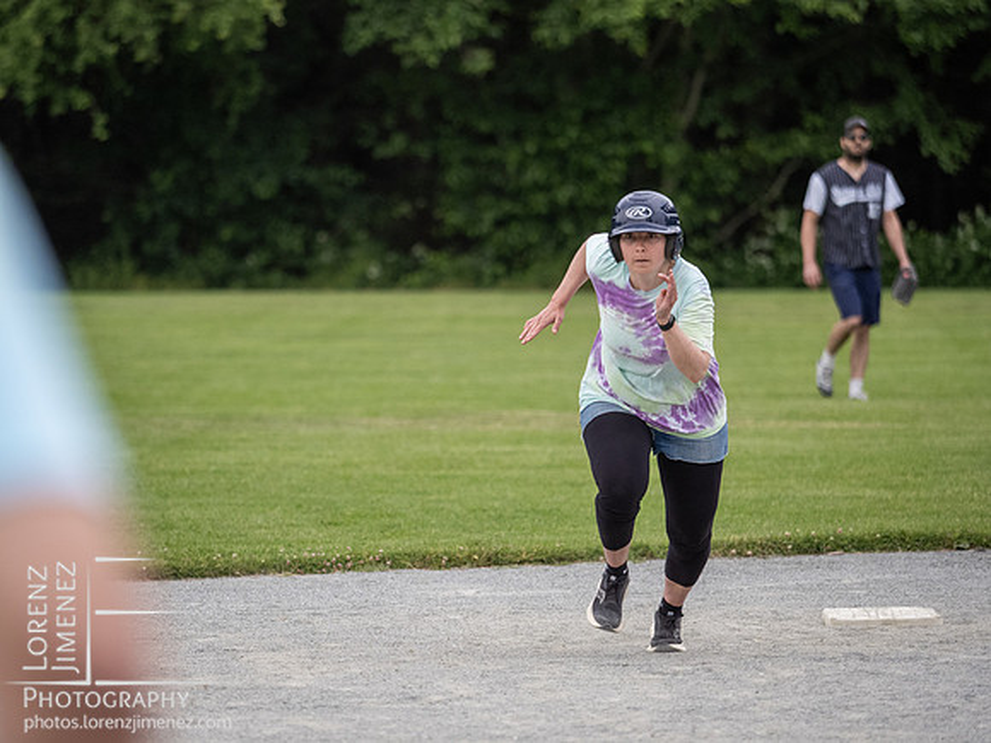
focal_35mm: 300
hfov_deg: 6.6
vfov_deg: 5.0
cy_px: 372
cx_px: 496
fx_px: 8589
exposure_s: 1/2000
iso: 1000
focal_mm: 150
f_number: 2.8
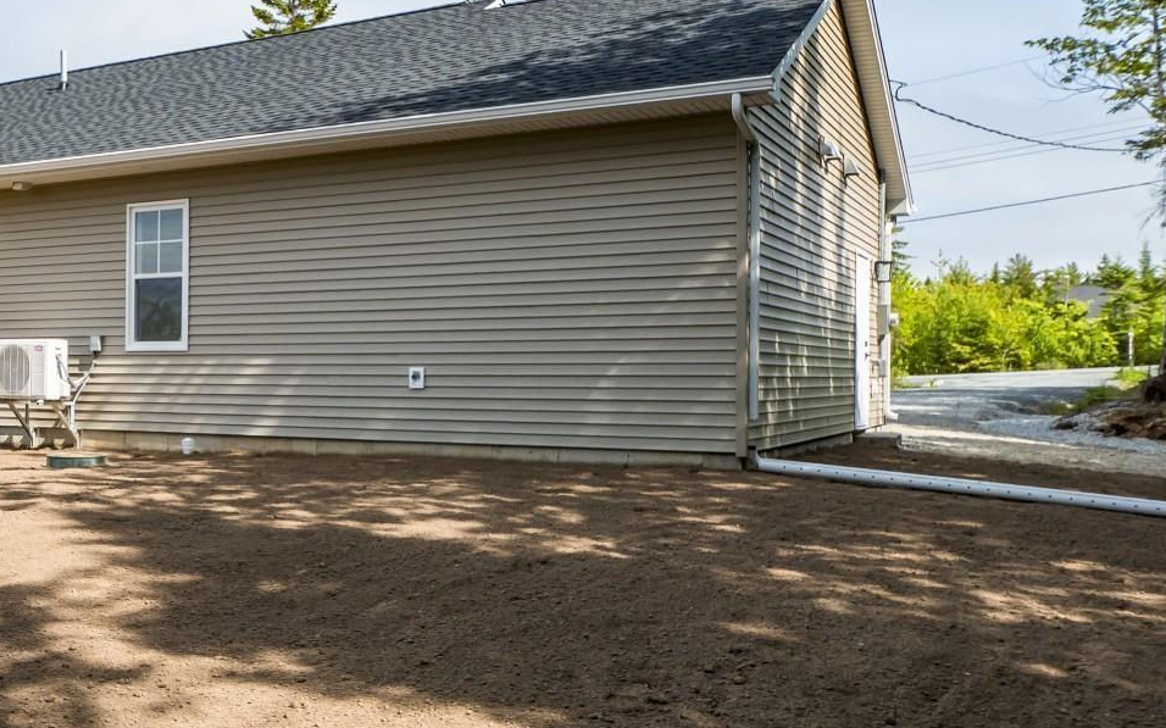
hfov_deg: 47.4
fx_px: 1235
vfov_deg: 32.8
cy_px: 332
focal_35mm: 39
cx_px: 212
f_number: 6.3
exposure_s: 1/1000
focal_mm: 15
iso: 400
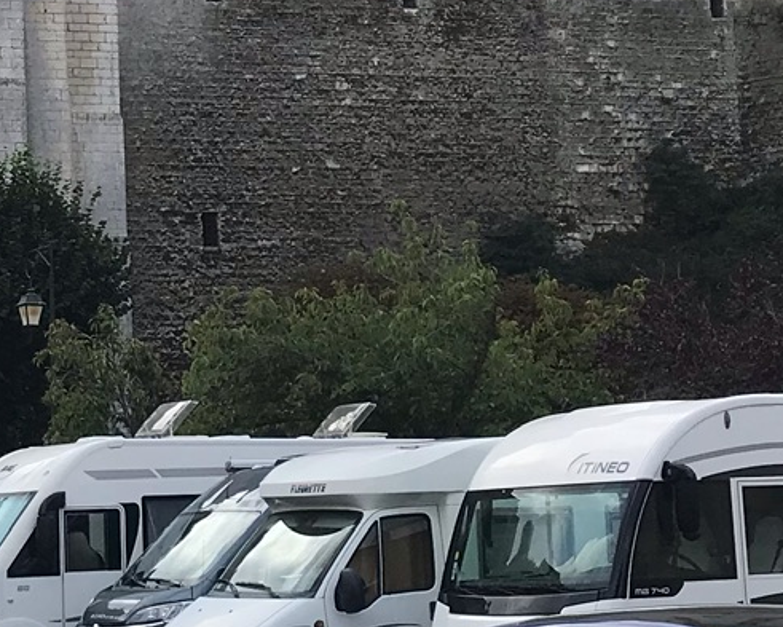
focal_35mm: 114
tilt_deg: +7.4
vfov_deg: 13.5
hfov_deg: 16.8
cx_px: 233
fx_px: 2642
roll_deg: +0.6
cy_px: 206
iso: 20
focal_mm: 3.99
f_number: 1.8
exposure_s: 1/1880
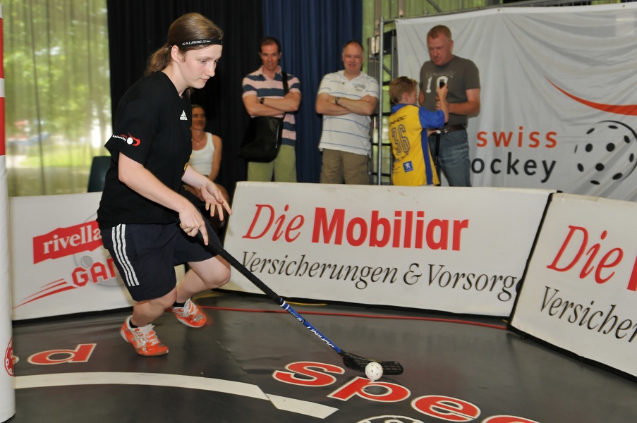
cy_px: 212
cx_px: 318
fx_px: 636
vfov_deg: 36.8
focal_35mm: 36
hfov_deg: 53.2
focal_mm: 24
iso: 400
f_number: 2.8
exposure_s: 1/125
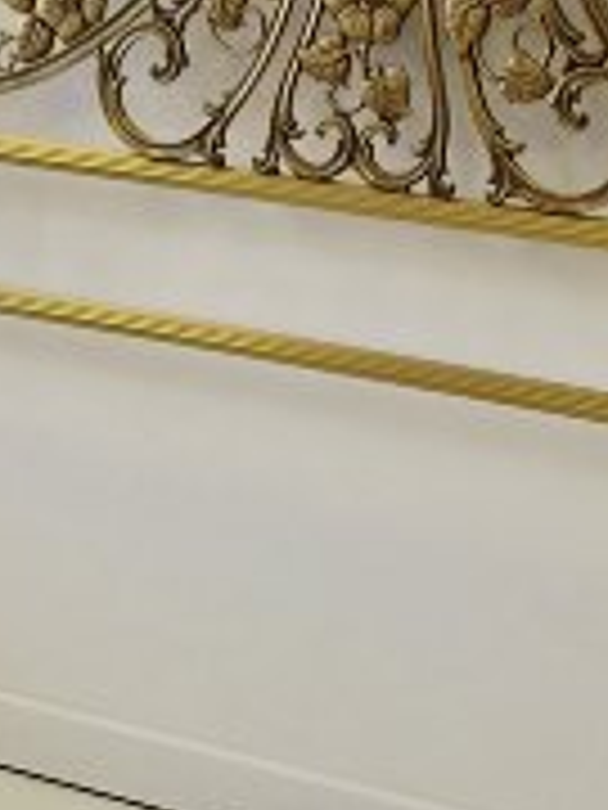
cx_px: -459
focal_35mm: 153
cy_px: 576
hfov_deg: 9.3
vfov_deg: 12.9
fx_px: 3583
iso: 25
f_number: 1.8
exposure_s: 1/167
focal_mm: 5.4
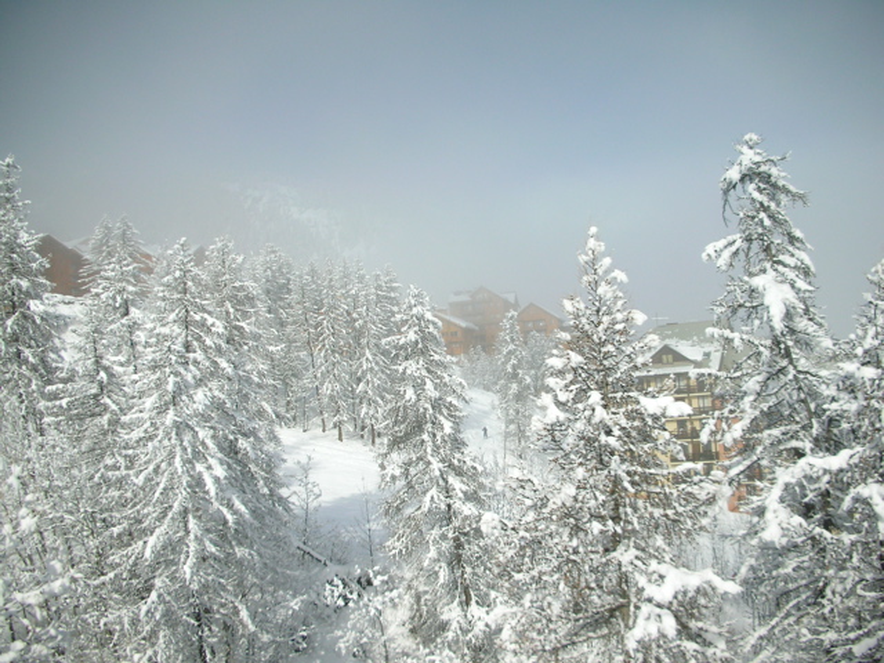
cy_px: 332
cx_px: 442
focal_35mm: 35
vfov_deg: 40.7
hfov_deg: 52.6
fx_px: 894
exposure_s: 1/250
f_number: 8.5
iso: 50
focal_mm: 5.8
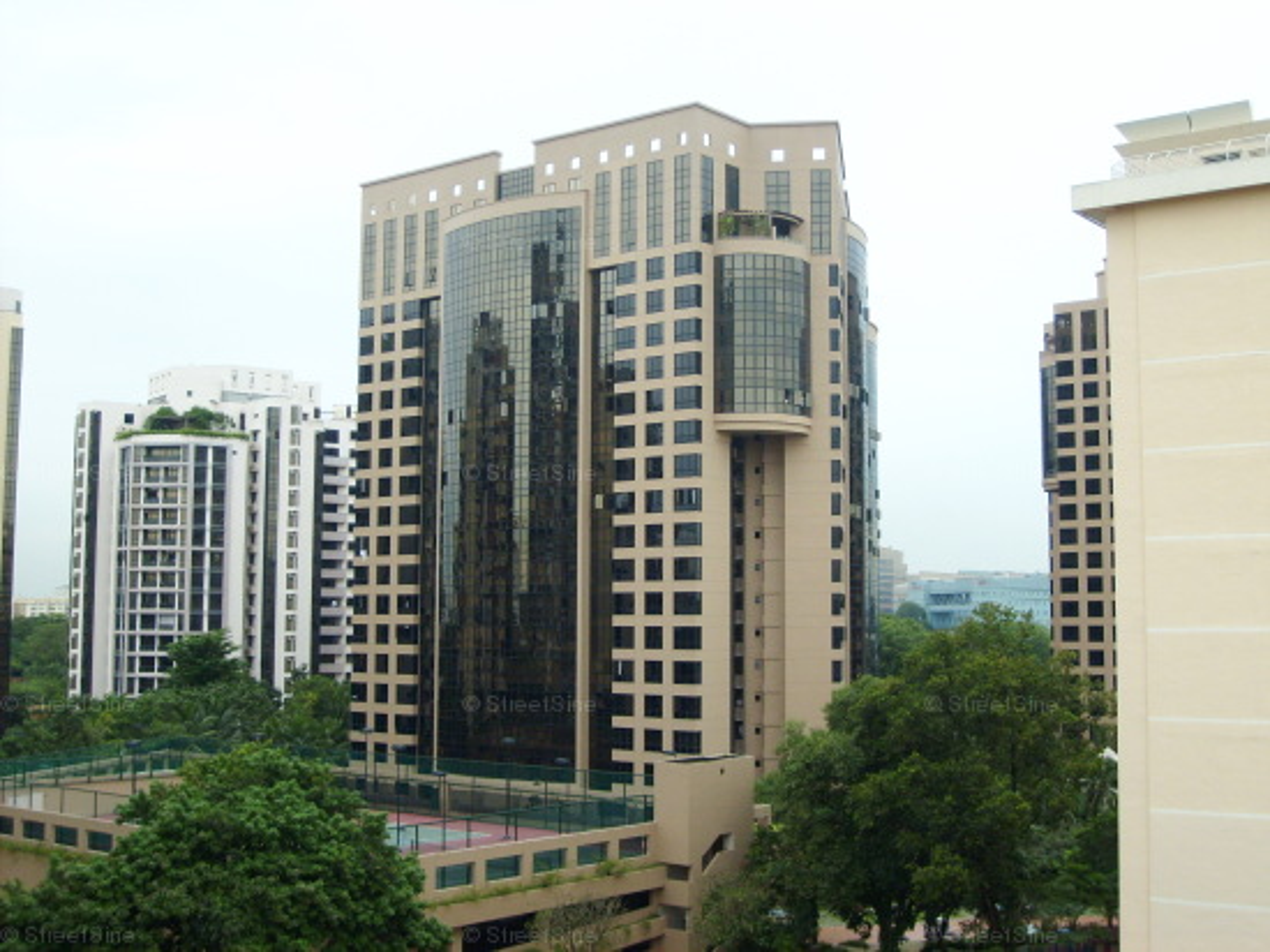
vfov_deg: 33.6
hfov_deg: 43.9
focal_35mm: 43
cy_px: 476
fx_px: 1577
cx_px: 635
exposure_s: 1/350
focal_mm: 7.2
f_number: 3
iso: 80
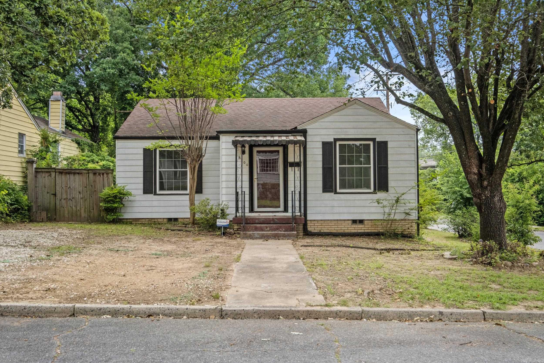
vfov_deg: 36.9
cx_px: 272
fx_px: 544
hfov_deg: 53.1
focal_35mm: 36
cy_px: 182
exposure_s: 1/50
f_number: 8
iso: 400
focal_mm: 24
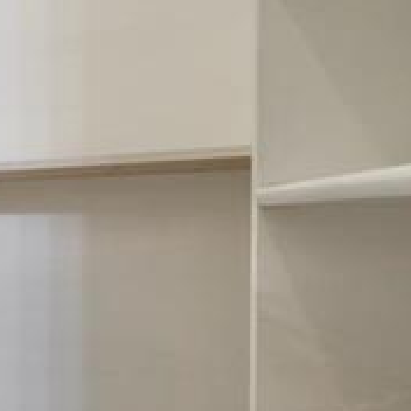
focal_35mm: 37
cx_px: -255
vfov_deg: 44.8
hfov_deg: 26.1
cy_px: 230
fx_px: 497
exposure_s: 1/1.25
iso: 400
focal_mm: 12
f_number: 10
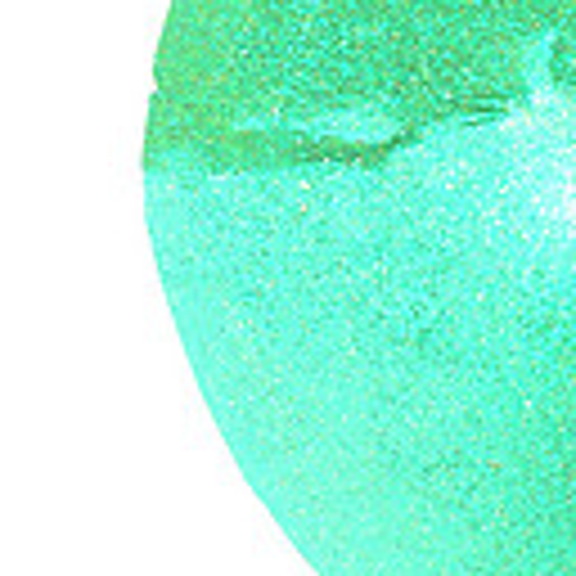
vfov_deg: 7.8
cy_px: -693
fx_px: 3972
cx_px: -104
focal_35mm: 211
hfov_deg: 8.2
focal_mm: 55
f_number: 9
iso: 250
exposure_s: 1/100
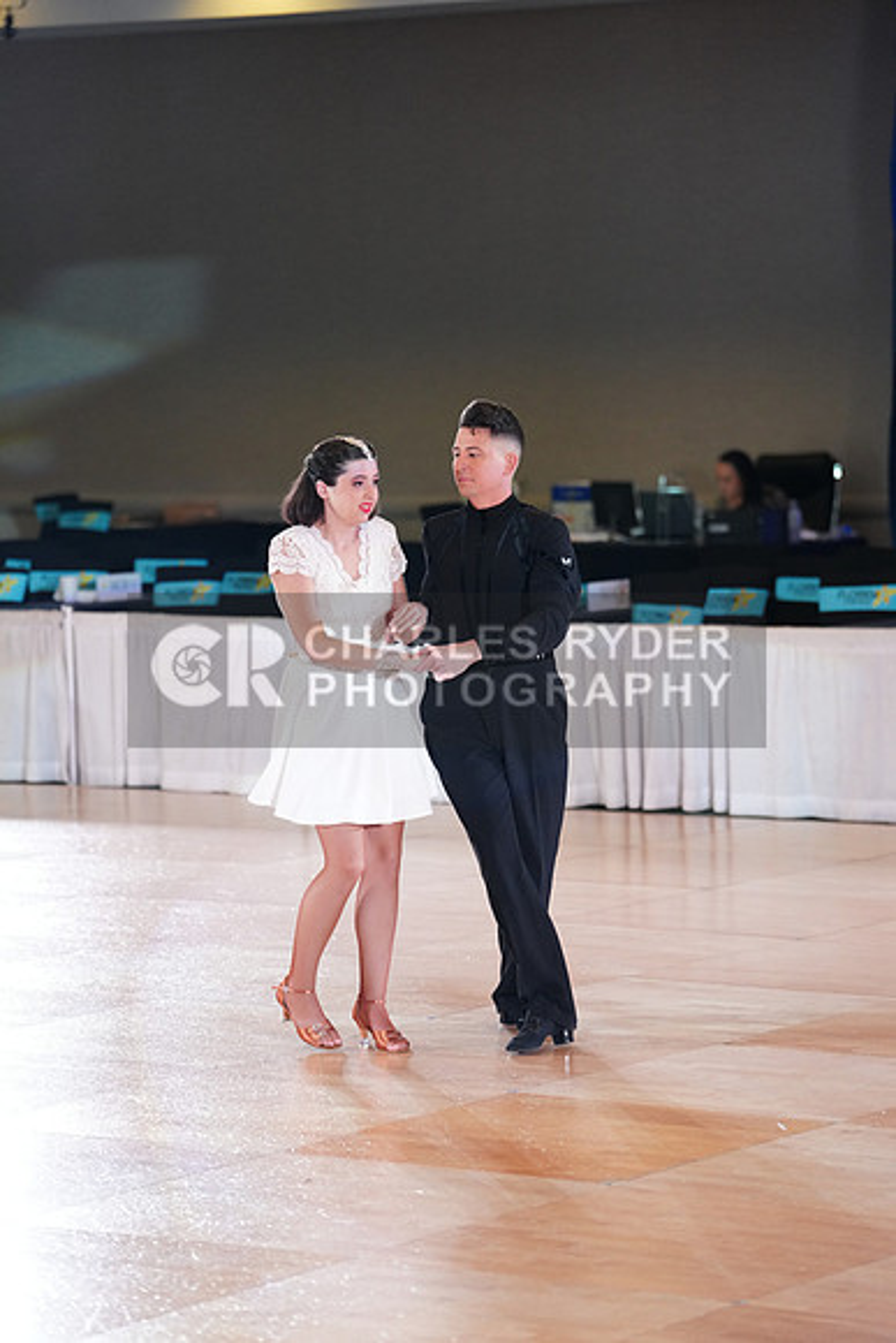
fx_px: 5037
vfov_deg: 15.2
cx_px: 448
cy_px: 672
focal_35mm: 135
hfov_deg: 10.2
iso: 2500
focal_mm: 135
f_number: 2.8
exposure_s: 1/500
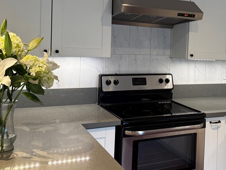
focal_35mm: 45
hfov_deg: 41.2
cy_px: 54
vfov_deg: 31.9
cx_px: 162
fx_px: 294
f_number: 1.78
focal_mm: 6.76
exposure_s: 1/60
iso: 160
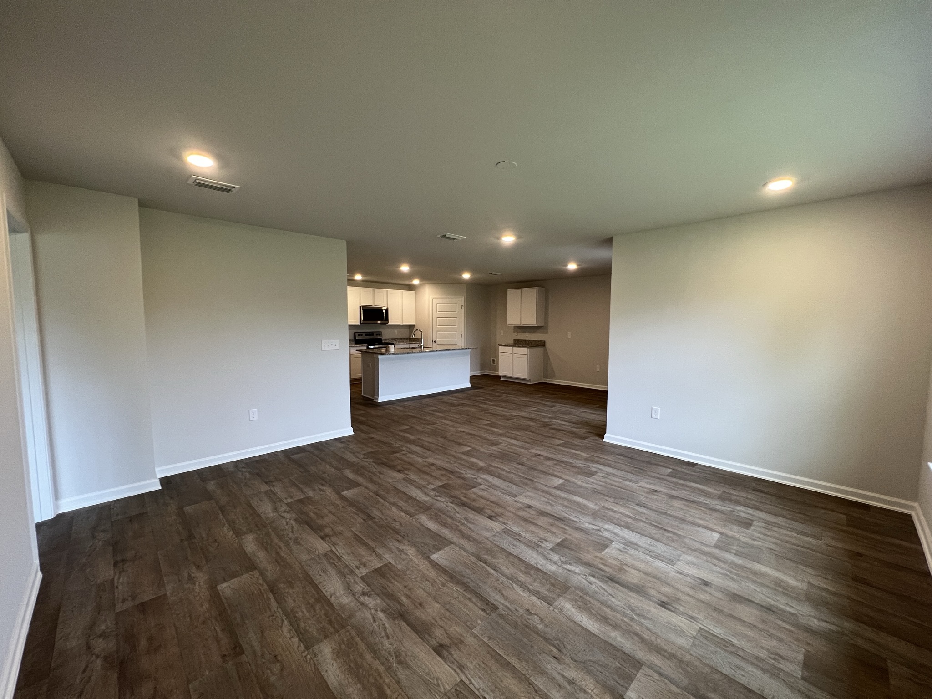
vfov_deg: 89.9
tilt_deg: -3.9
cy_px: 350
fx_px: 350
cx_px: 466
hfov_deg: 106.2
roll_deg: -0.7
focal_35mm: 13
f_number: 1.8
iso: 200
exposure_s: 1/120
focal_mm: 1.57
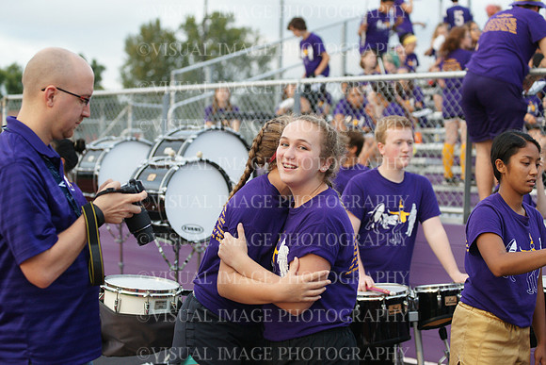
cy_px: 182
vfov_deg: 18.2
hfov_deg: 27.0
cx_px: 273
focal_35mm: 75
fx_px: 1138
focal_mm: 75
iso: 800
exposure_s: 1/500
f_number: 4
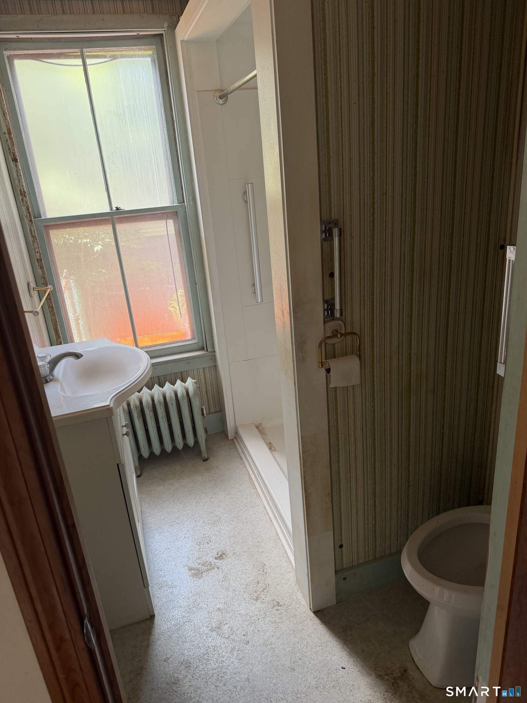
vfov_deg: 71.6
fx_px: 487
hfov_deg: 56.8
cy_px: 352
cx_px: 264
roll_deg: +4.2
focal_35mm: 24
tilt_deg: -19.7
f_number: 1.78
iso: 160
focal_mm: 6.76
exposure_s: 1/121
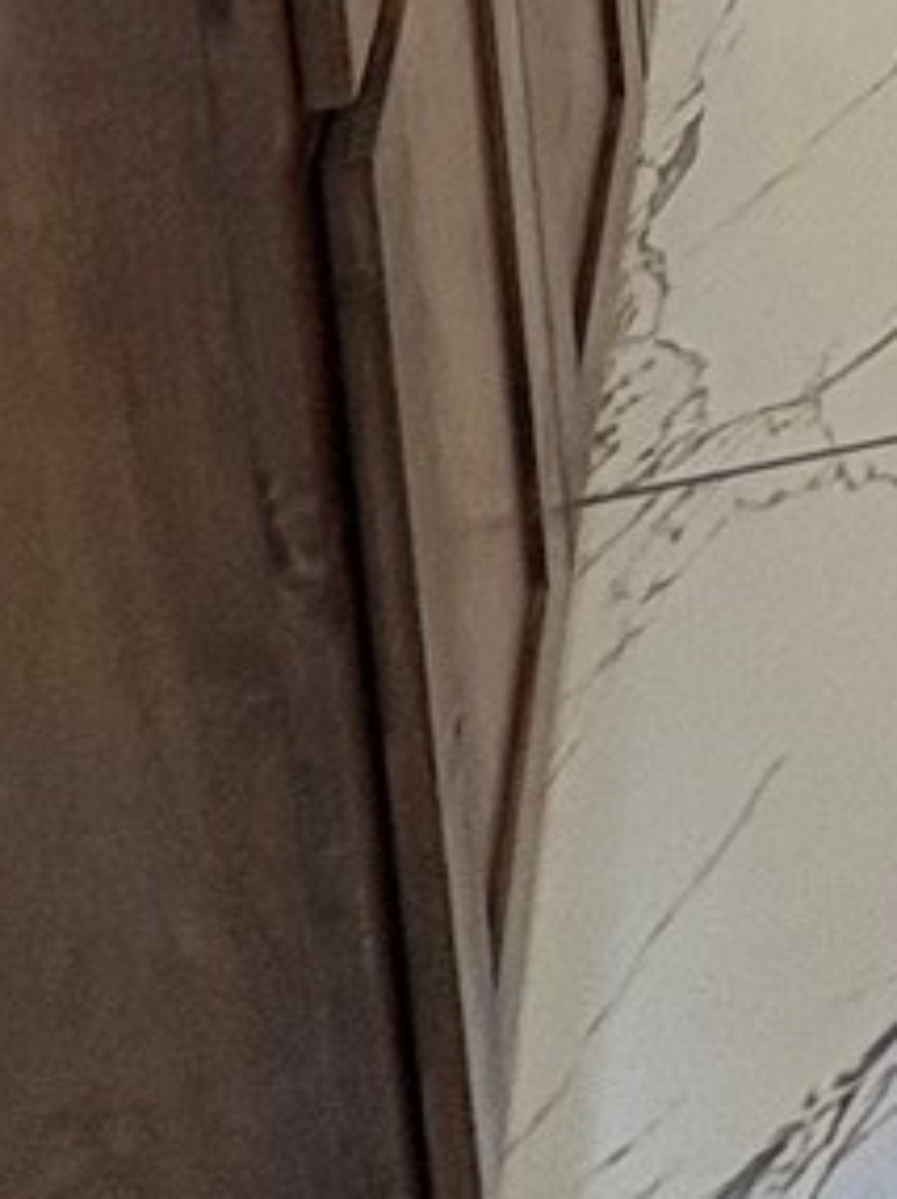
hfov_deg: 13.6
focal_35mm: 94
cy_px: -1748
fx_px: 3253
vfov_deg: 13.9
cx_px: 1756
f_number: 2.2
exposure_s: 1/120
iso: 200
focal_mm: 2.22
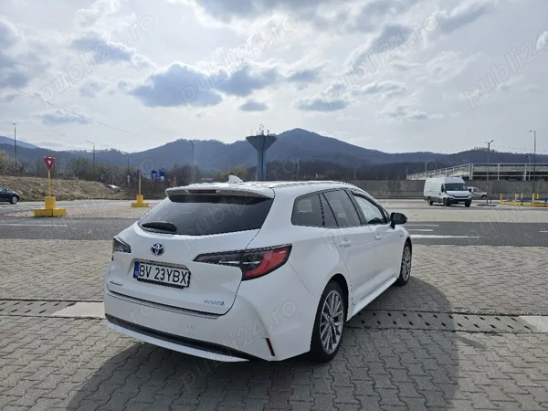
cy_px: 206
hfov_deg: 73.9
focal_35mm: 23
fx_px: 364
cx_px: 274
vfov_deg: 58.9
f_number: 1.7
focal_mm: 6.3
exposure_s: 1/2000
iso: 12
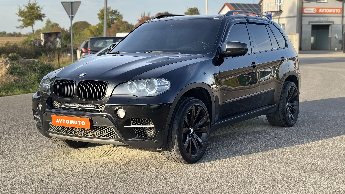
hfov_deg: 39.2
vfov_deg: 22.6
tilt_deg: -5.0
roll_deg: -0.2
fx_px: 485
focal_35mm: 53
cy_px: 79
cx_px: 171
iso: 64
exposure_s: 1/593
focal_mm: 6.76
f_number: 1.78
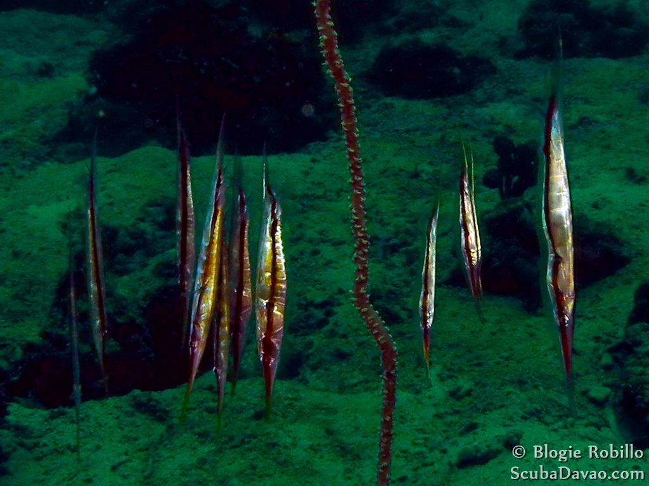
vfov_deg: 49.7
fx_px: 525
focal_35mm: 28
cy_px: 243
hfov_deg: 63.4
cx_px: 324
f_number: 6.3
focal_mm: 6
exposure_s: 1/250
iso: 100
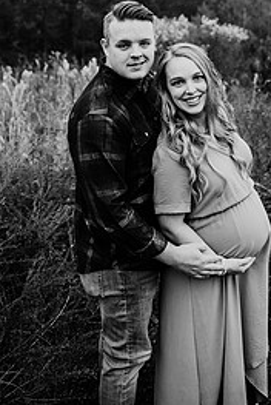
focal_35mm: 41
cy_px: 80
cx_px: 180
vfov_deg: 45.0
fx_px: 462
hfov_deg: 32.4
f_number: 2.5
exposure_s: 1/250
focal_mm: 24
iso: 400
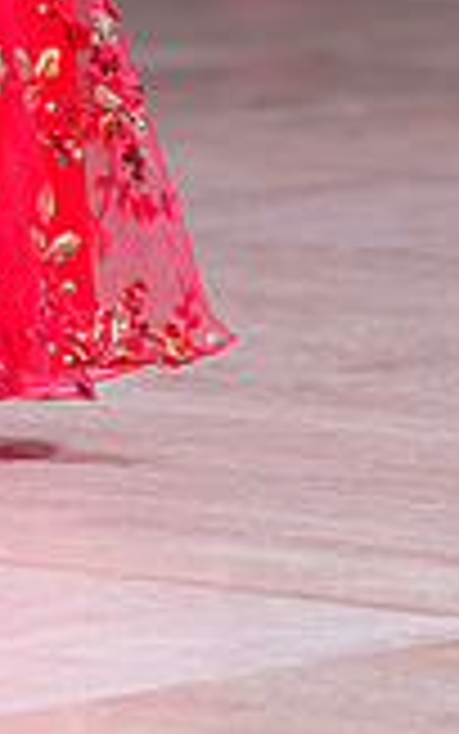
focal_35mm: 483
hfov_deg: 2.7
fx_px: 9659
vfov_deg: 4.3
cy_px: -536
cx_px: -232
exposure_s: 1/500
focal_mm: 133
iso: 1000
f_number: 2.8
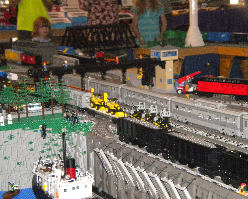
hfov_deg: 23.0
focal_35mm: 83
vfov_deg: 18.5
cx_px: 118
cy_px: 100
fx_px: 609
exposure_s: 1/60
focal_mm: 14.3
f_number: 5.1
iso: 800
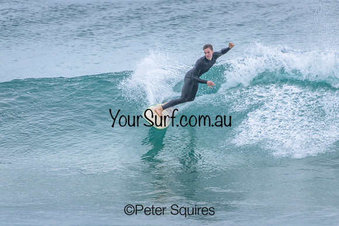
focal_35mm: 900
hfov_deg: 2.3
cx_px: 170
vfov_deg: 1.5
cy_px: 113
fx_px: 8477
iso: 1800
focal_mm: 900
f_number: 11
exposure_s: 1/2000
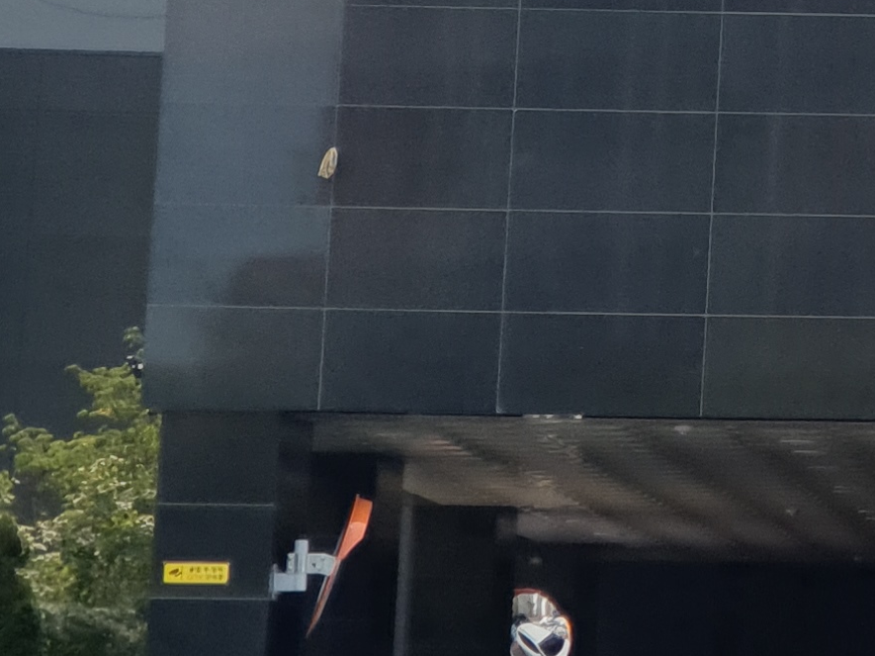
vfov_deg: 6.2
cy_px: -403
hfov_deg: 8.0
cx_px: 1703
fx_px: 5988
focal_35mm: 237
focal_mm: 6
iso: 100
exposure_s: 1/511
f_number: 2.4
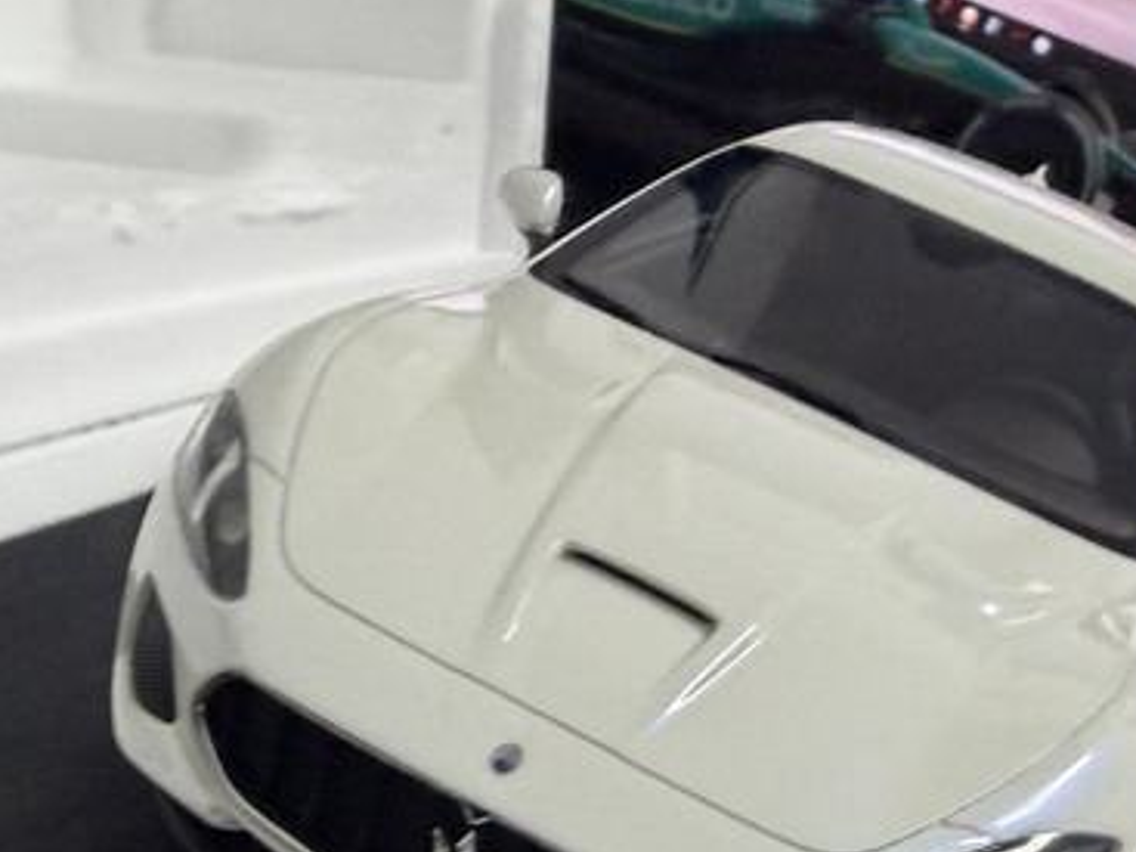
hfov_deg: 37.5
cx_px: 601
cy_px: 832
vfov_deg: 27.1
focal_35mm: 51
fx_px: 1673
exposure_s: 1/120
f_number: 2.2
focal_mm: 2.22
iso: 320
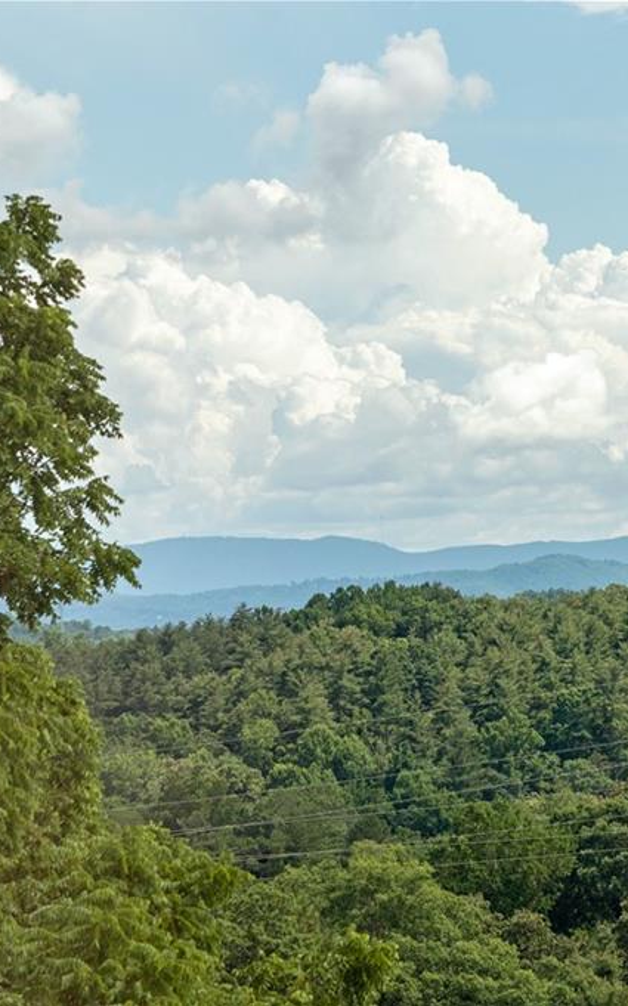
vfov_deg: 11.4
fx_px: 5044
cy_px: 503
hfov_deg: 7.1
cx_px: 581
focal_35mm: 184
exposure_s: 1/2500
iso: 320
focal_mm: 120
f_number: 7.1
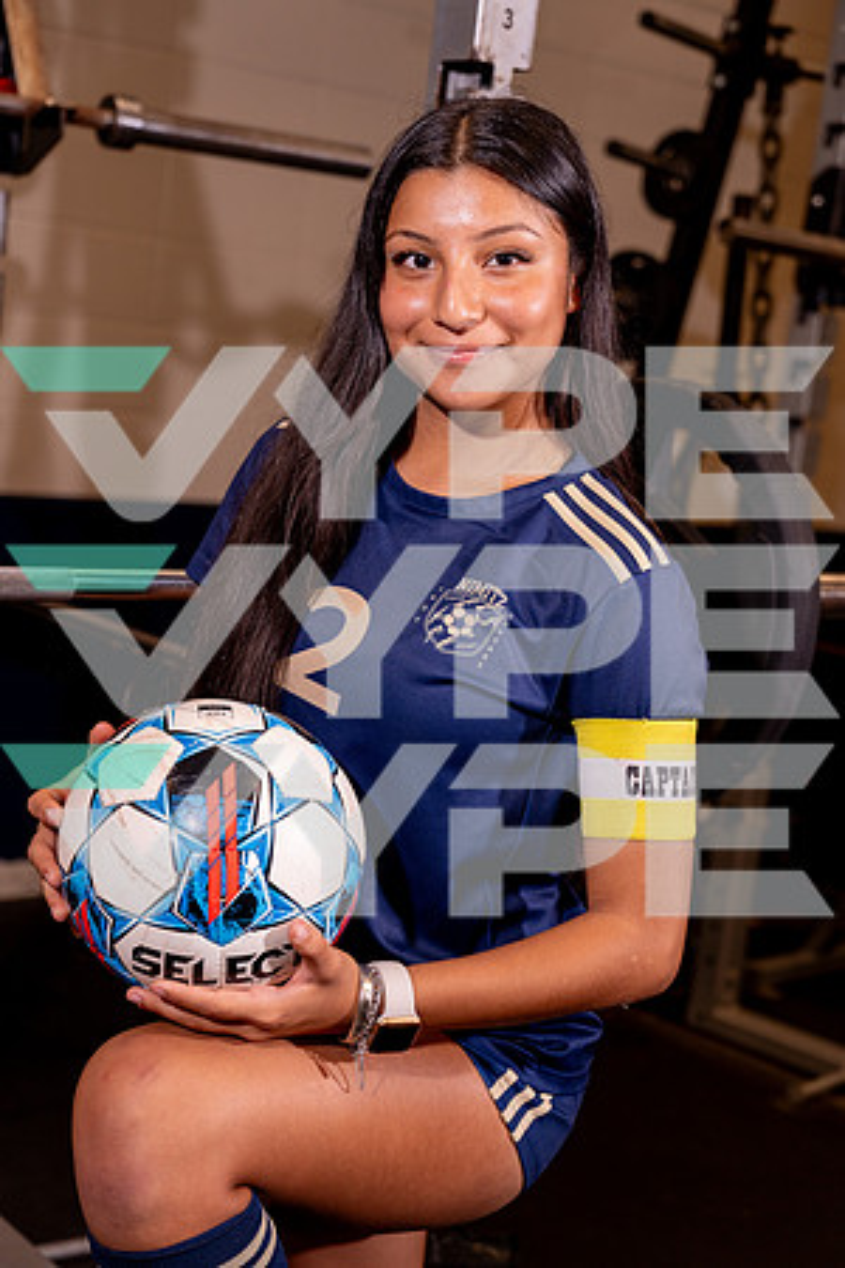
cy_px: 634
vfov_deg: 35.1
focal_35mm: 57
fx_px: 2007
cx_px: 422
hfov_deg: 23.8
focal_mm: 57
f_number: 4
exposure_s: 1/250
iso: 500
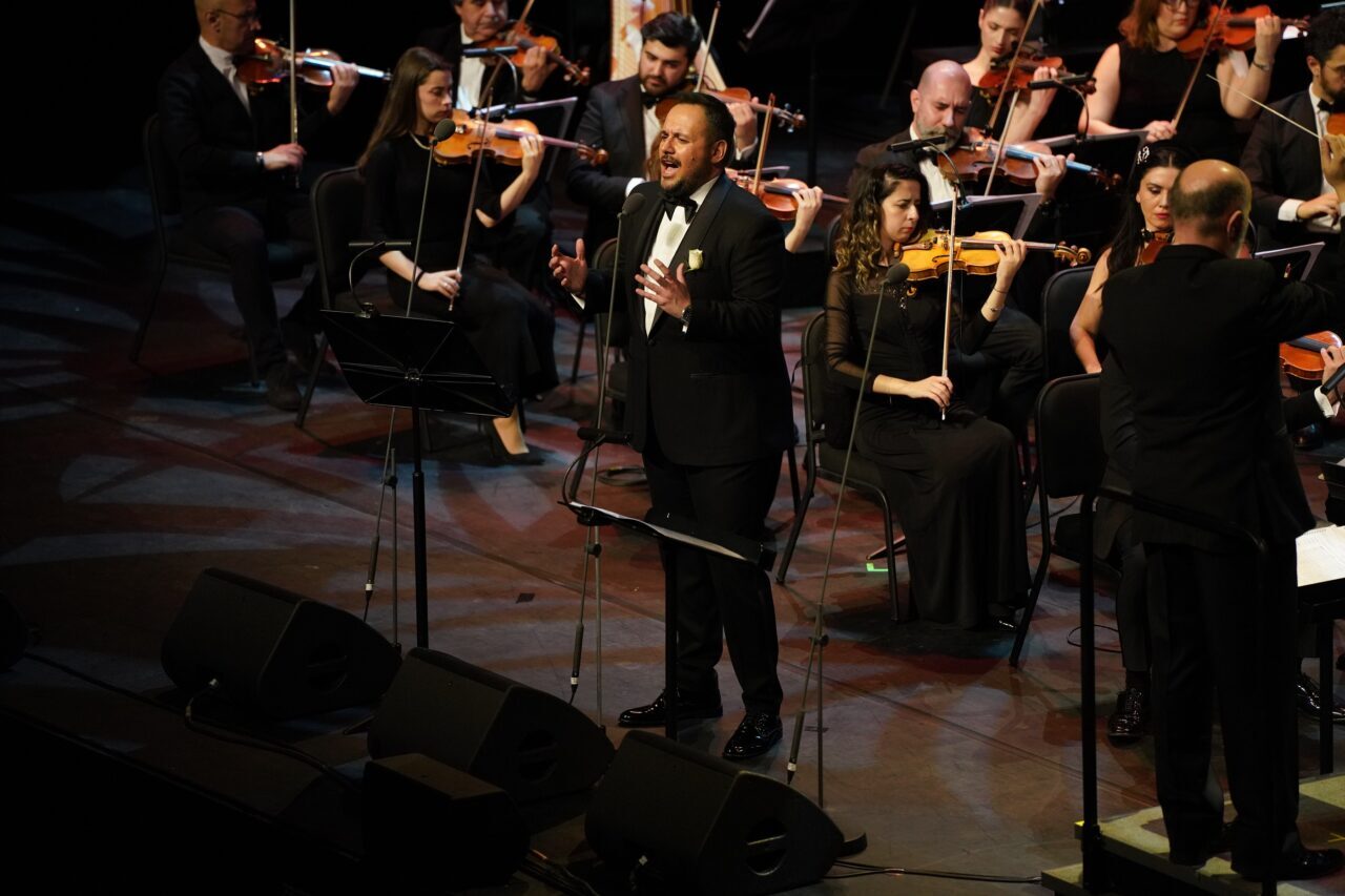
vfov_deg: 7.6
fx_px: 6724
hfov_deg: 11.4
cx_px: 672
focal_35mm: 180
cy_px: 448
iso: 3200
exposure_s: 1/500
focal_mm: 180
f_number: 2.8
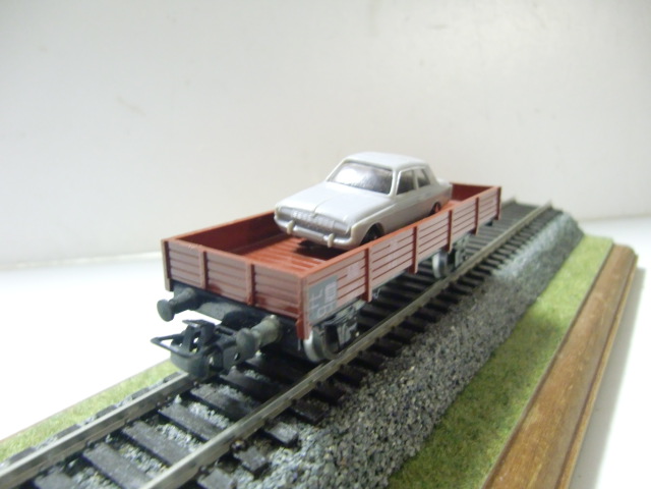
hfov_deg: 63.4
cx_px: 326
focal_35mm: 28
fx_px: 527
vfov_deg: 49.7
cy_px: 244
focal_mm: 4.9
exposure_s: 1/10
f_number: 2.6
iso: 400
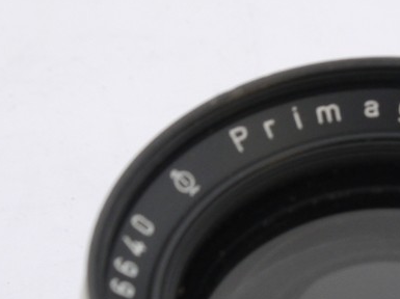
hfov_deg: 12.3
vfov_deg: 9.3
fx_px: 1801
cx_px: 511
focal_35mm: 156
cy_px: 379
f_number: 10
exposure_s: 1/13
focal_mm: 25
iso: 400
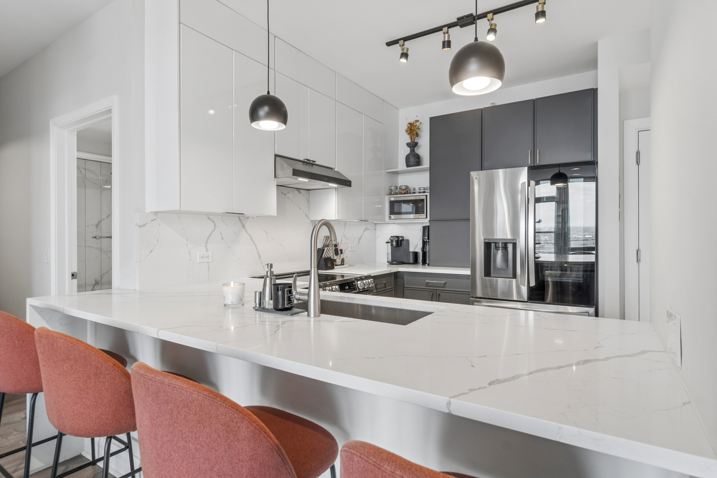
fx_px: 358
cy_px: 239
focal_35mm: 18
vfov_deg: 67.4
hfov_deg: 90.0
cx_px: 358
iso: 200
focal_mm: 12
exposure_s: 1/8
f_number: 8
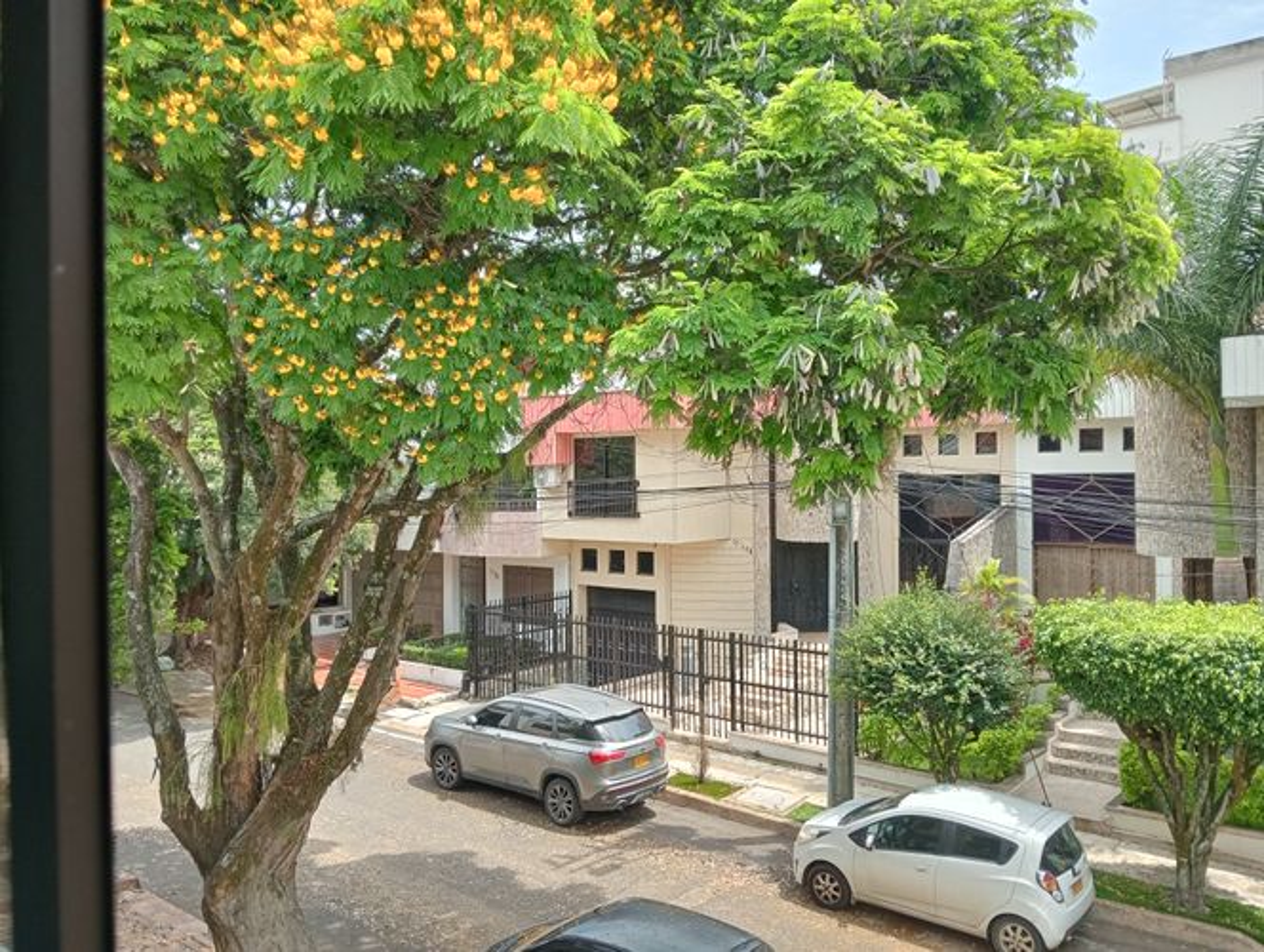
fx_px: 1024
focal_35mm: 28
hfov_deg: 63.4
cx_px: 632
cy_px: 476
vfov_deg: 49.9
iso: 100
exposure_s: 1/2451
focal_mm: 3.98
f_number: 1.8
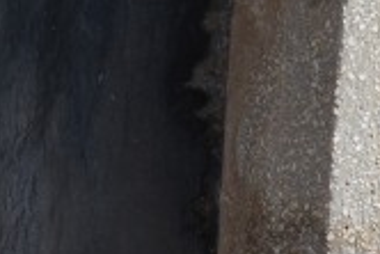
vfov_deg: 5.4
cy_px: 97
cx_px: -520
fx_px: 2673
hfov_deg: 7.6
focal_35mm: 253
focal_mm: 42
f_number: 9
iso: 160
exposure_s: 1/100
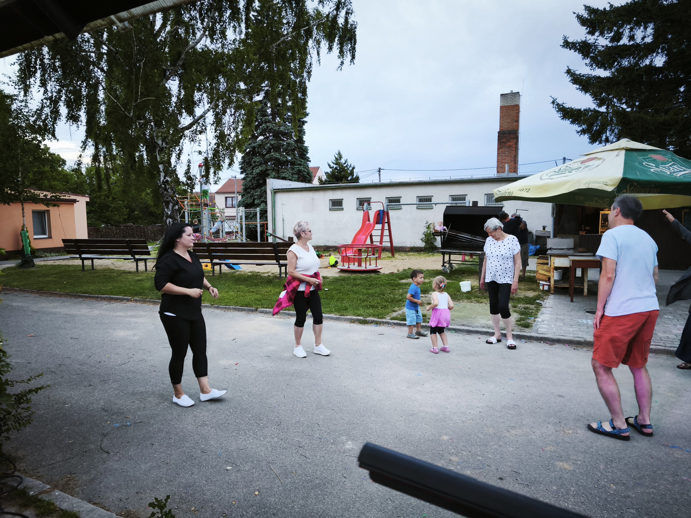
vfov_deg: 58.9
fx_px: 459
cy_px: 259
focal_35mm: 23
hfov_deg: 73.9
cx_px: 346
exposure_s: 1/100
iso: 320
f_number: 1.7
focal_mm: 5.35
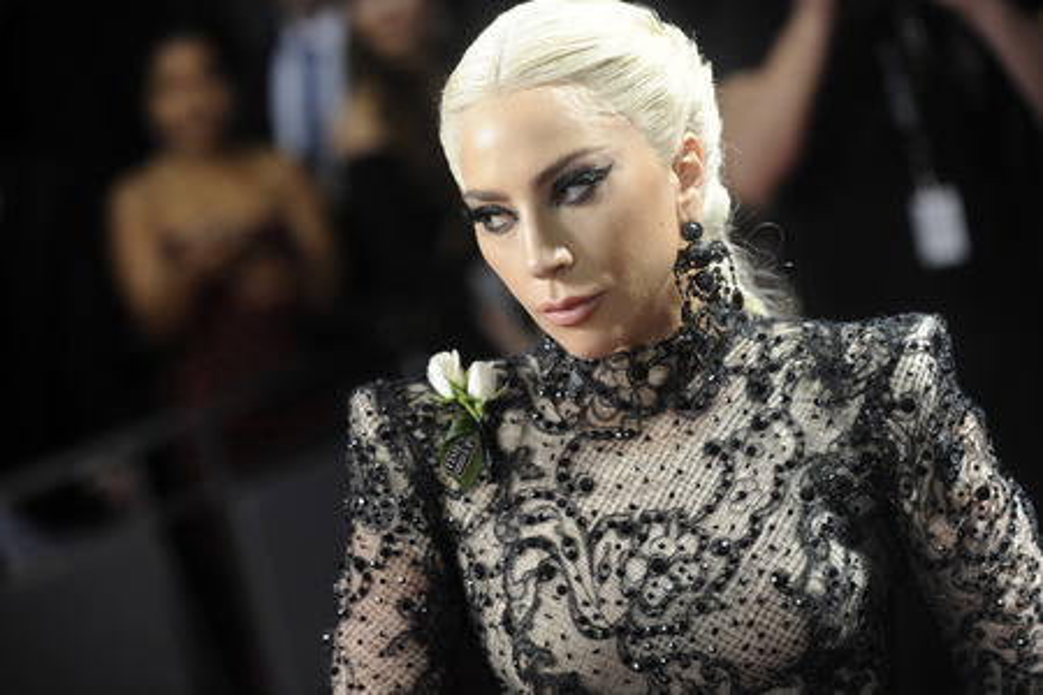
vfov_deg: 10.5
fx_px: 3766
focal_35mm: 130
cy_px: 348
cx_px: 522
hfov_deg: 15.8
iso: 1600
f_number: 4.5
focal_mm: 130
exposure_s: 1/1250
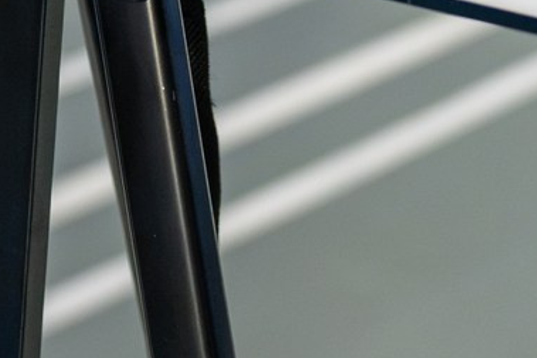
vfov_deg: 6.7
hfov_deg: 10.8
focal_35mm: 189
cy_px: -686
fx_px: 2820
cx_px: 31
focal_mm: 28
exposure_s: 1/800
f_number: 2.8
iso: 2000
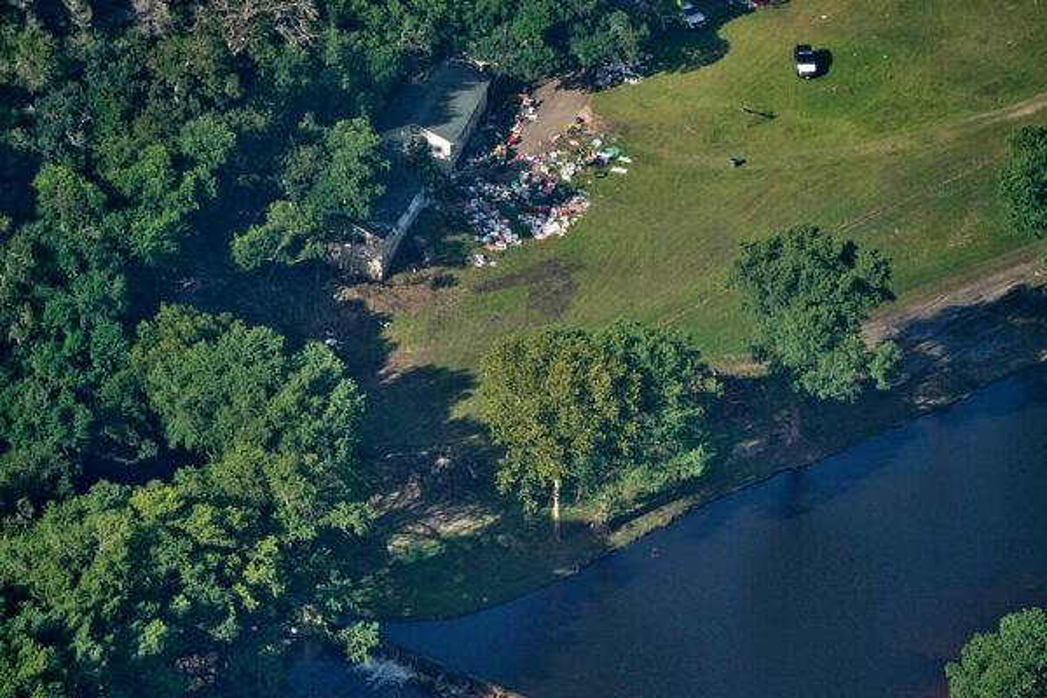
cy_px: 349
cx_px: 524
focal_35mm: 800
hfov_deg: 2.6
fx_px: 23265
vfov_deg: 1.7
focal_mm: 800
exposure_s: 1/2500
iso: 800
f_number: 5.6
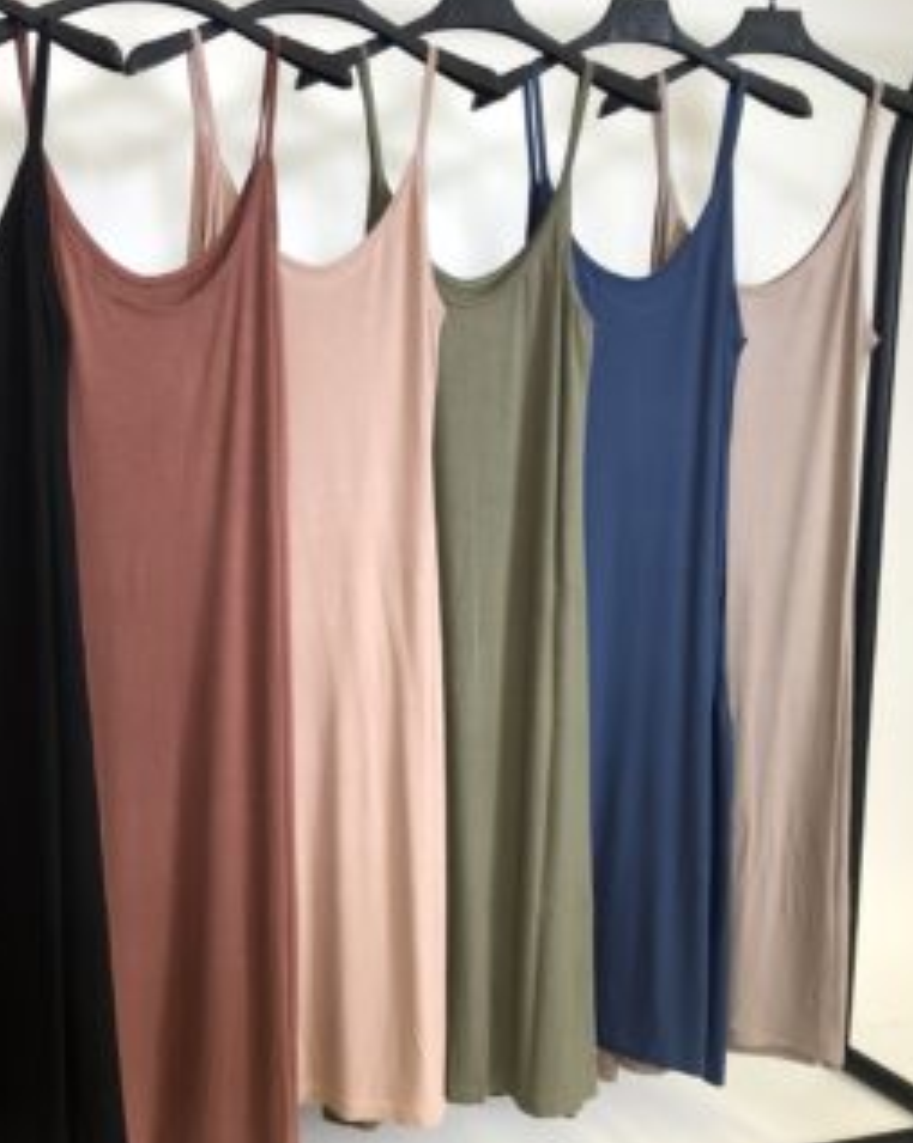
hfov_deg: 38.5
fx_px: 1251
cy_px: 573
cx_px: 176
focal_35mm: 37
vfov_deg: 49.1
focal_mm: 3.99
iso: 32
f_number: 1.8
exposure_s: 1/33
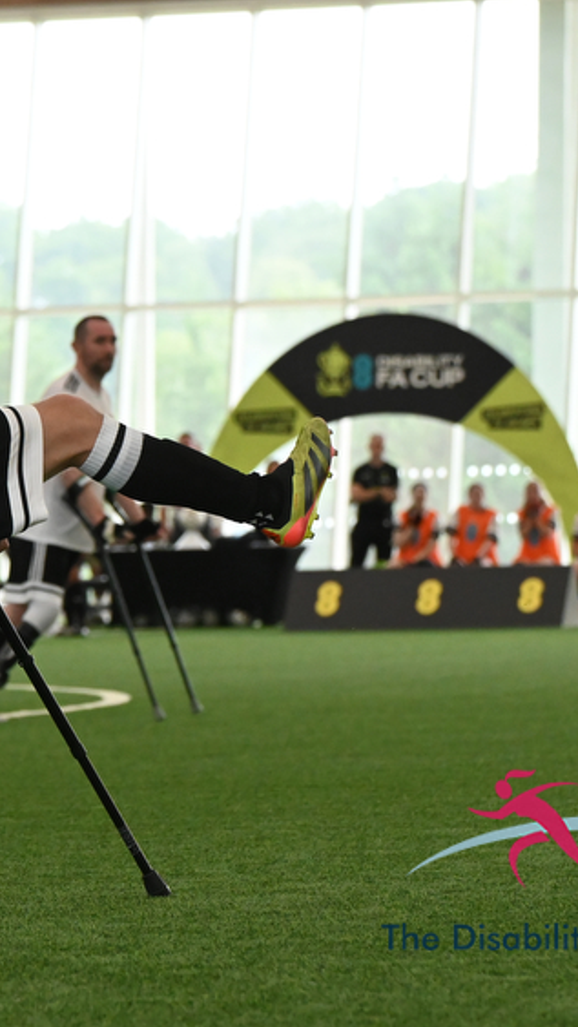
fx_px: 6453
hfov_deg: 5.1
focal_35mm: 237
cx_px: 102
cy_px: 514
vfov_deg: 9.1
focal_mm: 100
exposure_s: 1/1600
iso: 3200
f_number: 4.5
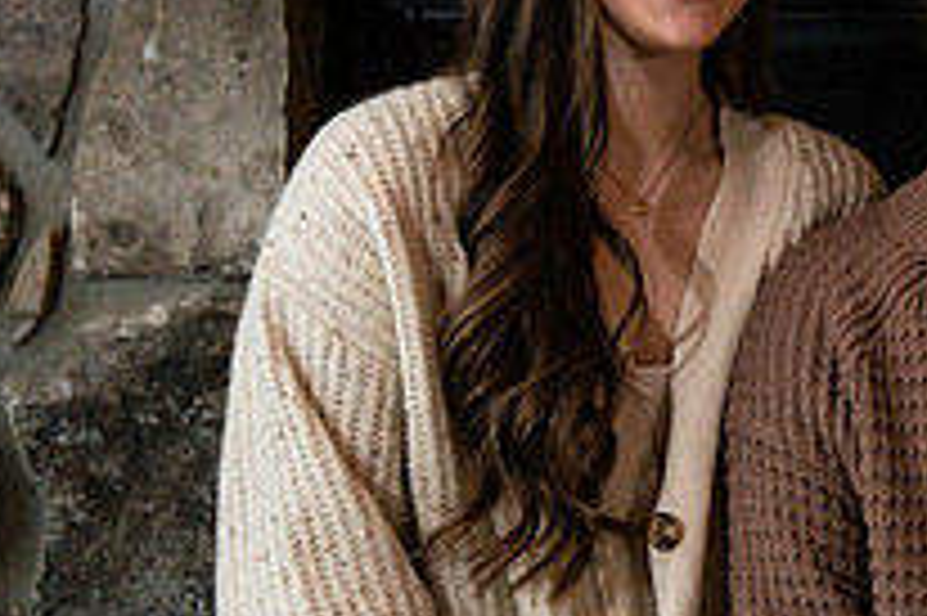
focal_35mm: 107
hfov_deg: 18.2
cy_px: 461
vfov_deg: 12.7
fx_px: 2753
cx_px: 1089
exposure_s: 1/250
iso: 800
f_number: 4.5
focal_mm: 38
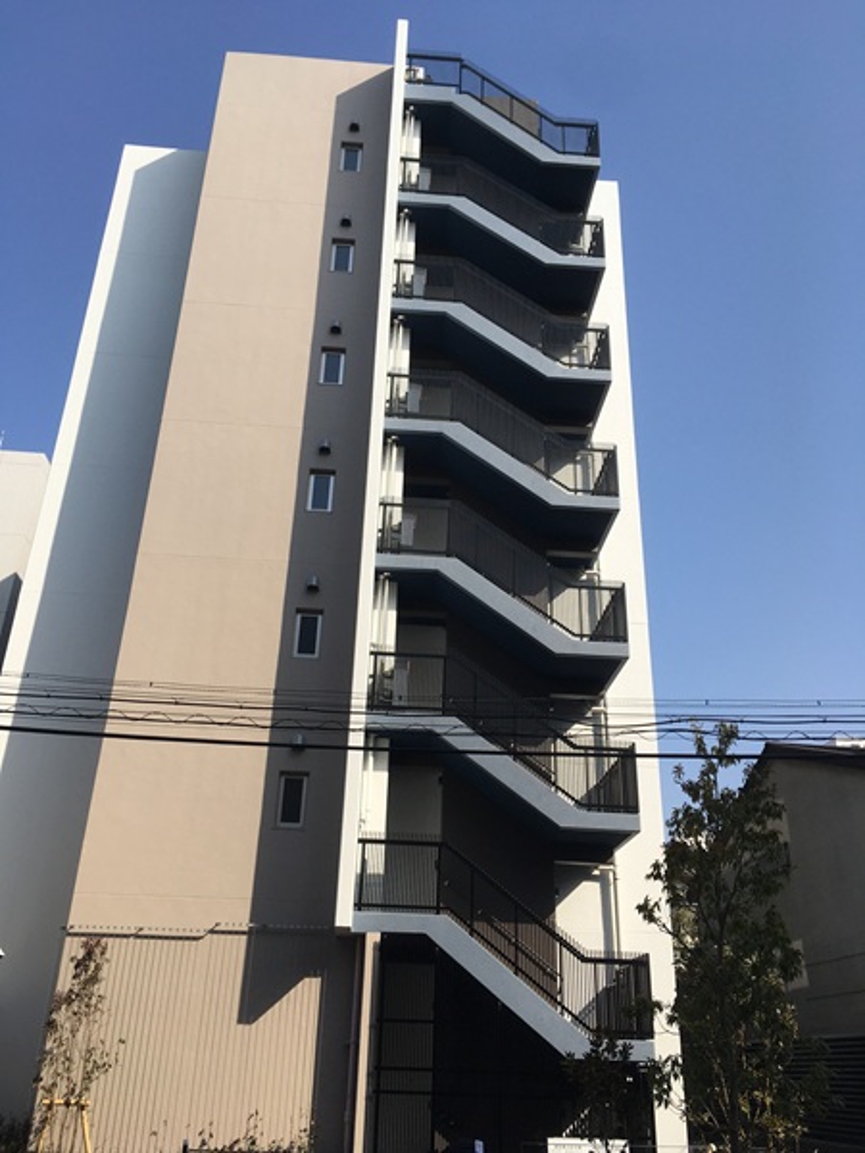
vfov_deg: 61.7
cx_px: 432
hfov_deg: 48.2
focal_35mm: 29
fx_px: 966
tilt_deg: +25.4
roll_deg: -2.1
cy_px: 576
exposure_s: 1/1972
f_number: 2.2
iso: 25
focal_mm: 4.15
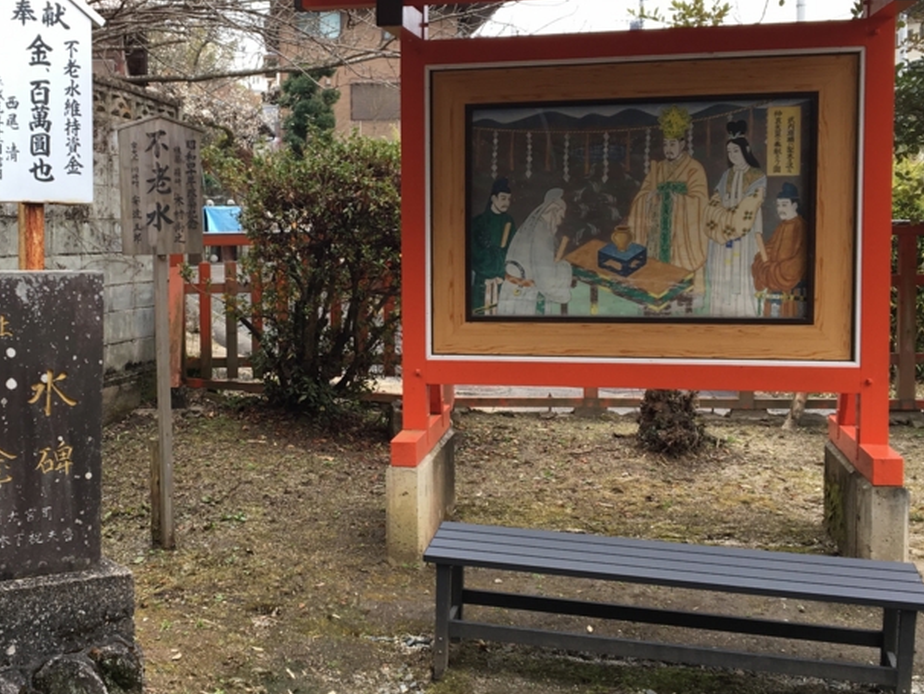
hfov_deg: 38.5
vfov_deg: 29.7
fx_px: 1308
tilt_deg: -3.4
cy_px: 305
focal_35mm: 49
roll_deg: +0.4
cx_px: 322
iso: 25
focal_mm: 4.15
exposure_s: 1/137
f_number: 2.2
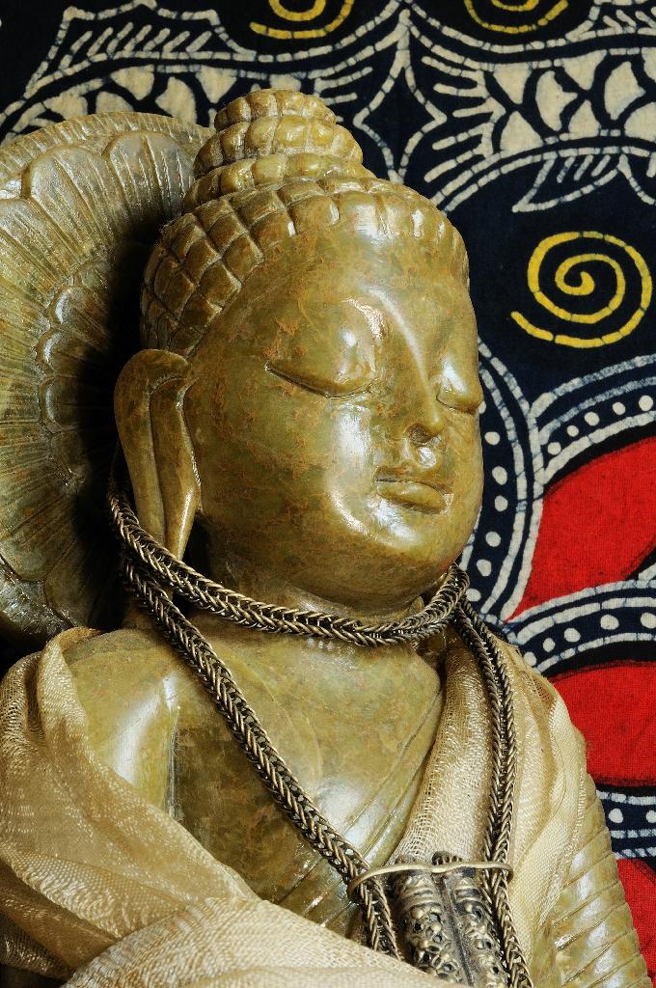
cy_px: 494
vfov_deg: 13.1
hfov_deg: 8.7
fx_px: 4316
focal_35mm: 158
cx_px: 328
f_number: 36
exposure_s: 3
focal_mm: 105
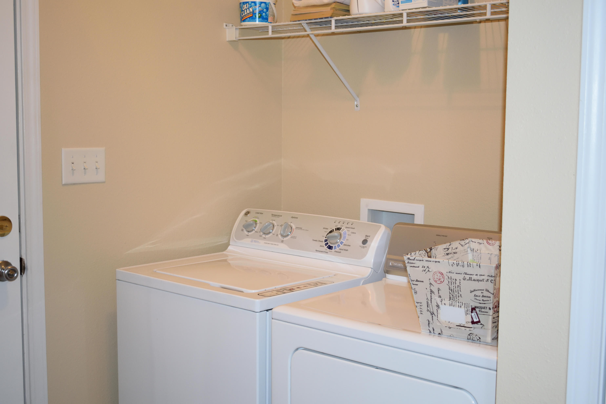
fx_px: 808
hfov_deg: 41.1
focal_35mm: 48
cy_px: 202
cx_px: 303
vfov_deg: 28.1
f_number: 4.5
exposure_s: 1/60
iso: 900
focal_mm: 32
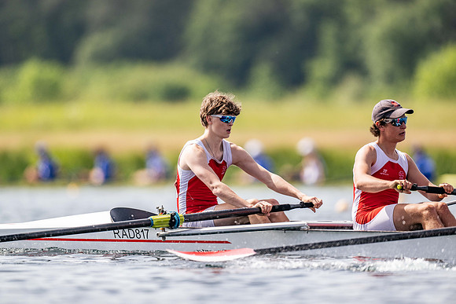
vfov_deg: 2.3
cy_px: 152
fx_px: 7601
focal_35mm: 600
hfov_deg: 3.4
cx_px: 228
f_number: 4
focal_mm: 600
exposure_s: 1/2500
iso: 200
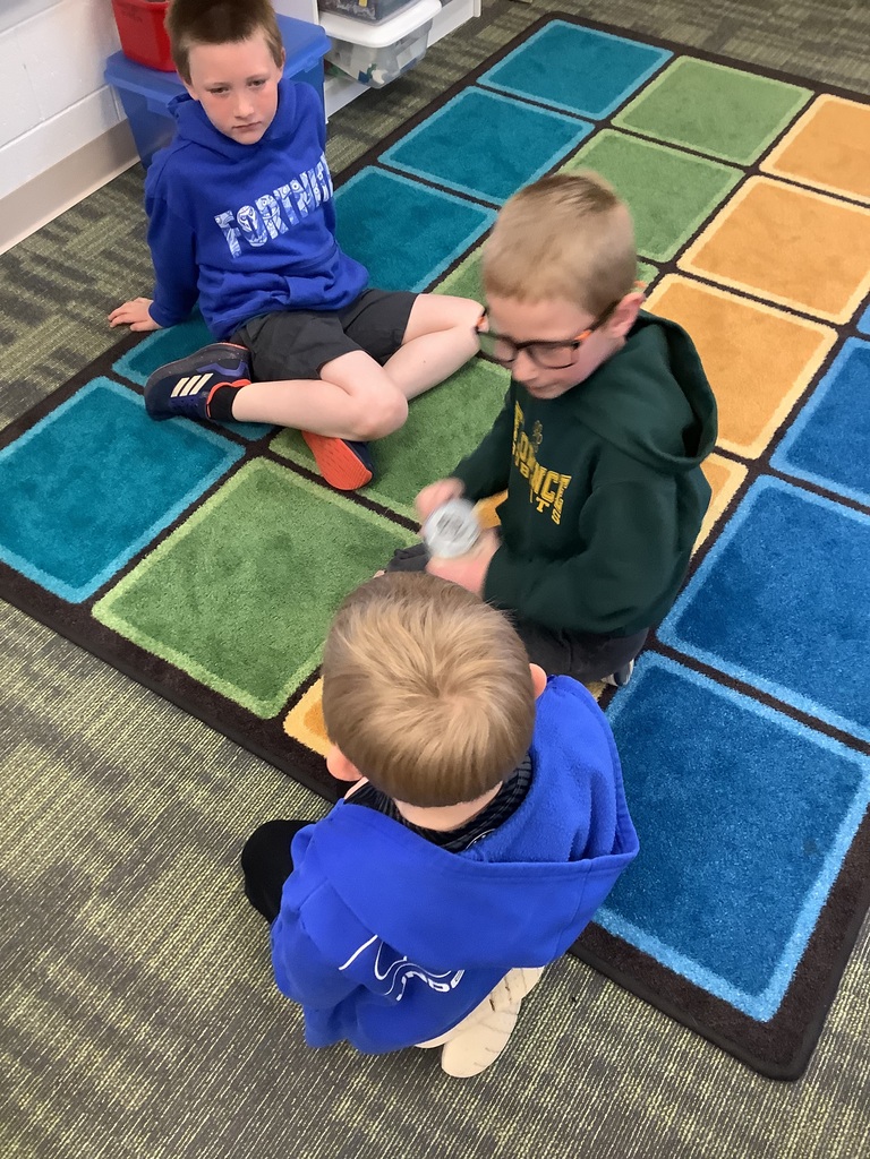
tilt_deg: -52.1
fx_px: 1039
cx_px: 435
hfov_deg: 45.4
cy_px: 580
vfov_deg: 58.4
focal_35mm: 31
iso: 250
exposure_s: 1/40
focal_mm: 3.3
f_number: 2.4
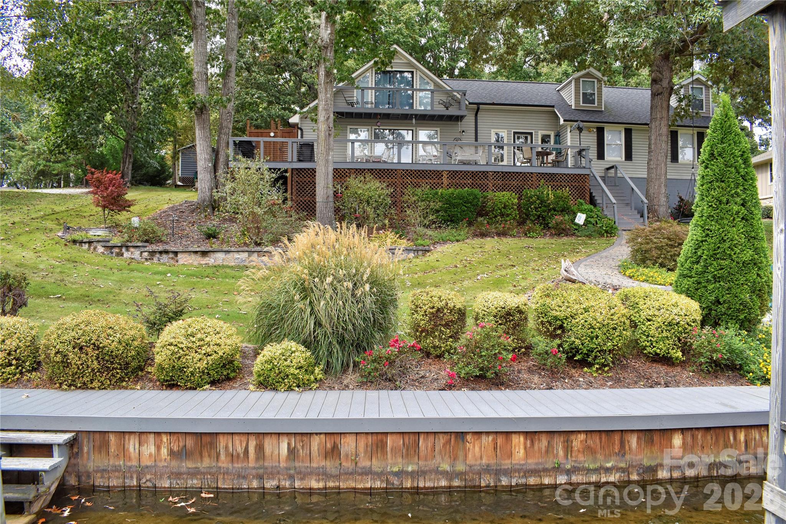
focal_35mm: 27
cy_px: 262
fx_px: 589
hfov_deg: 67.4
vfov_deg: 47.9
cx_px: 393
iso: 360
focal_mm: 18
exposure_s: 1/250
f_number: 8
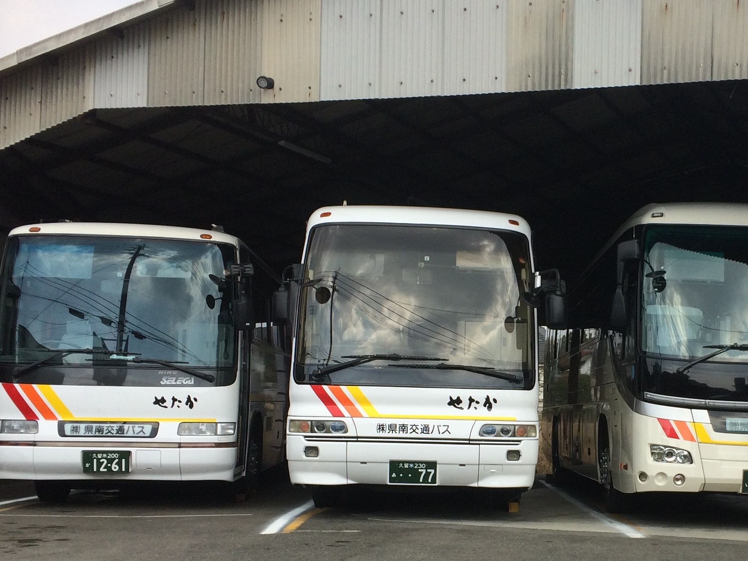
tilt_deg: -0.2
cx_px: 574
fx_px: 1189
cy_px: 378
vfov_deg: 26.4
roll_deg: -1.5
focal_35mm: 55
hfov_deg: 34.1
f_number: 2.2
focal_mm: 4.15
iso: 32
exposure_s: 1/1172
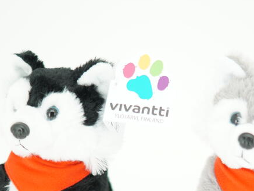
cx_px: 159
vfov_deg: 10.2
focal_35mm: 145
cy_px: 167
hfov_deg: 13.6
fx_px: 1064
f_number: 1.8
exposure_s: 1/100
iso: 160
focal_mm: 50
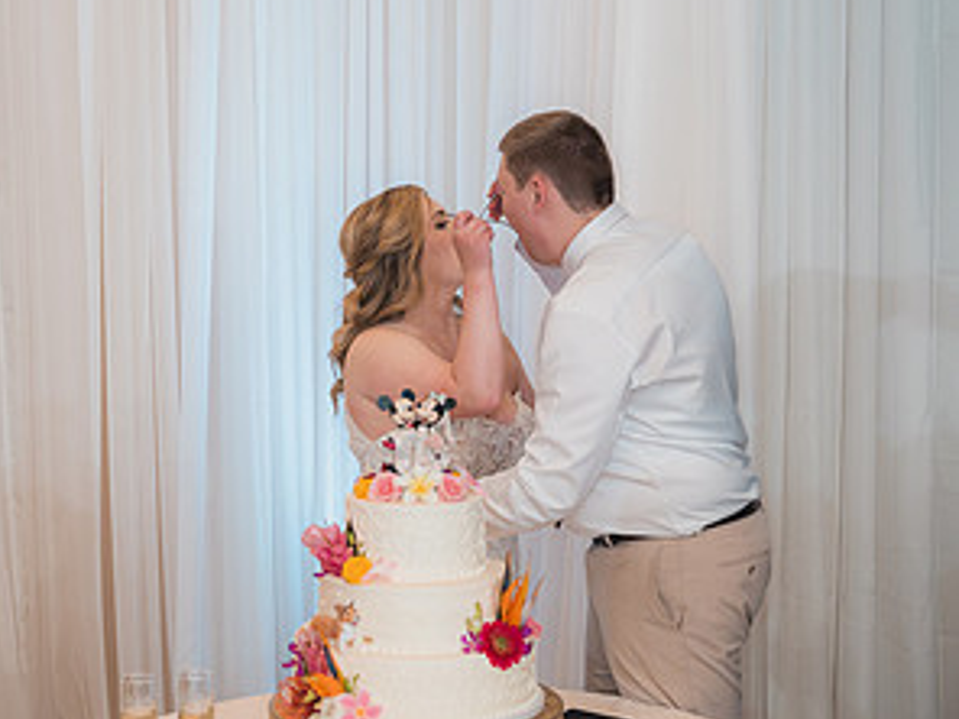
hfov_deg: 26.7
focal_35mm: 73
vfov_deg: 20.2
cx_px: 476
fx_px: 2022
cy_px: 340
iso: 800
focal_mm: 50
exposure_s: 1/250
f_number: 2.8
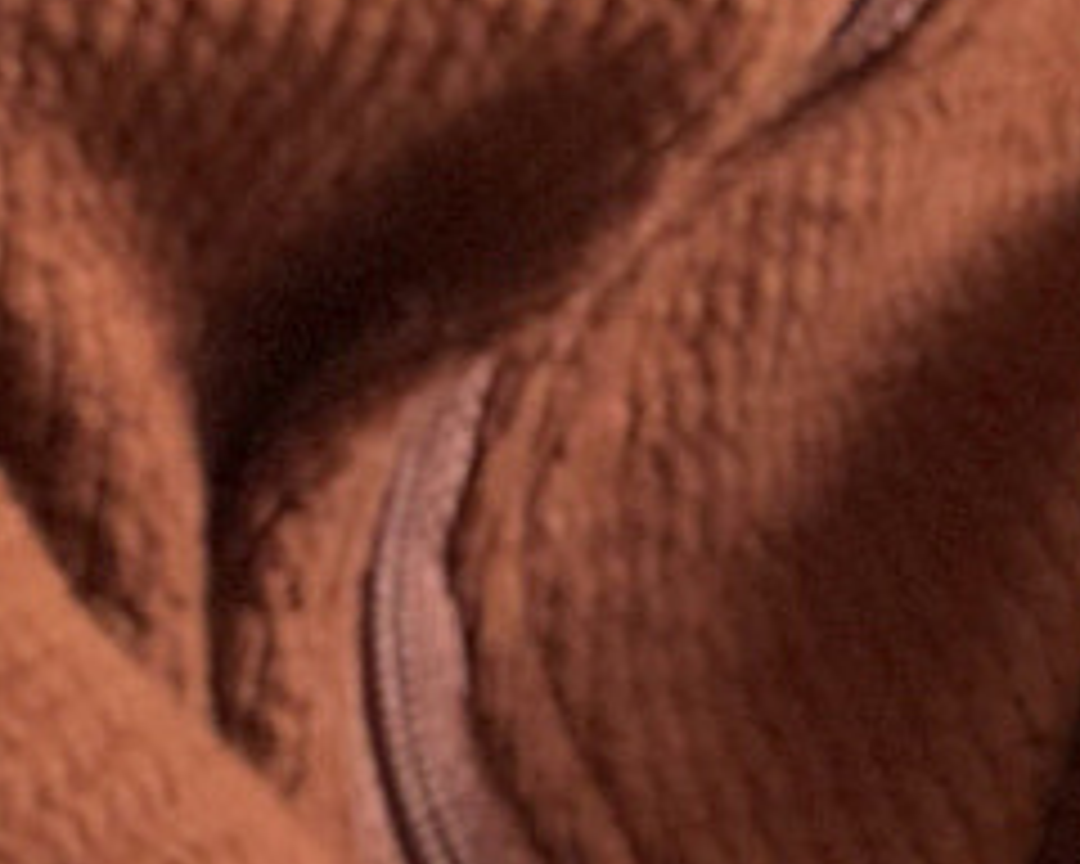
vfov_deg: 4.4
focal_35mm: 339
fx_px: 10836
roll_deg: -1.6
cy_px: -1728
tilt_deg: -16.5
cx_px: -112
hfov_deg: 5.7
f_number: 2.4
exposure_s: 1/24
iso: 160
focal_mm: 6
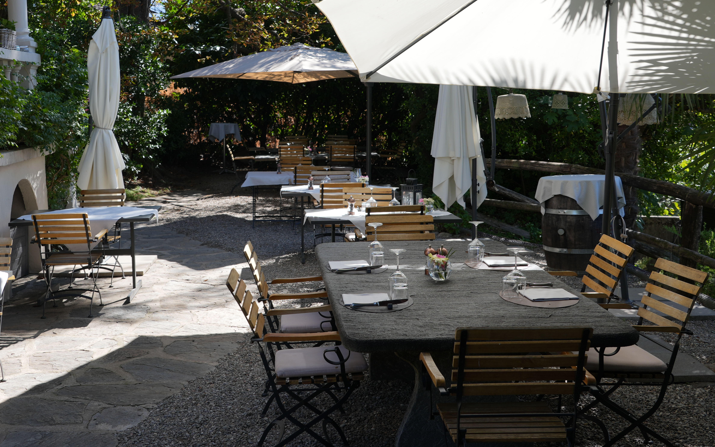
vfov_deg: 26.7
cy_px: 155
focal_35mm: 48
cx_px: 253
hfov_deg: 41.4
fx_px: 935
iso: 100
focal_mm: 32
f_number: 6.3
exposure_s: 1/125
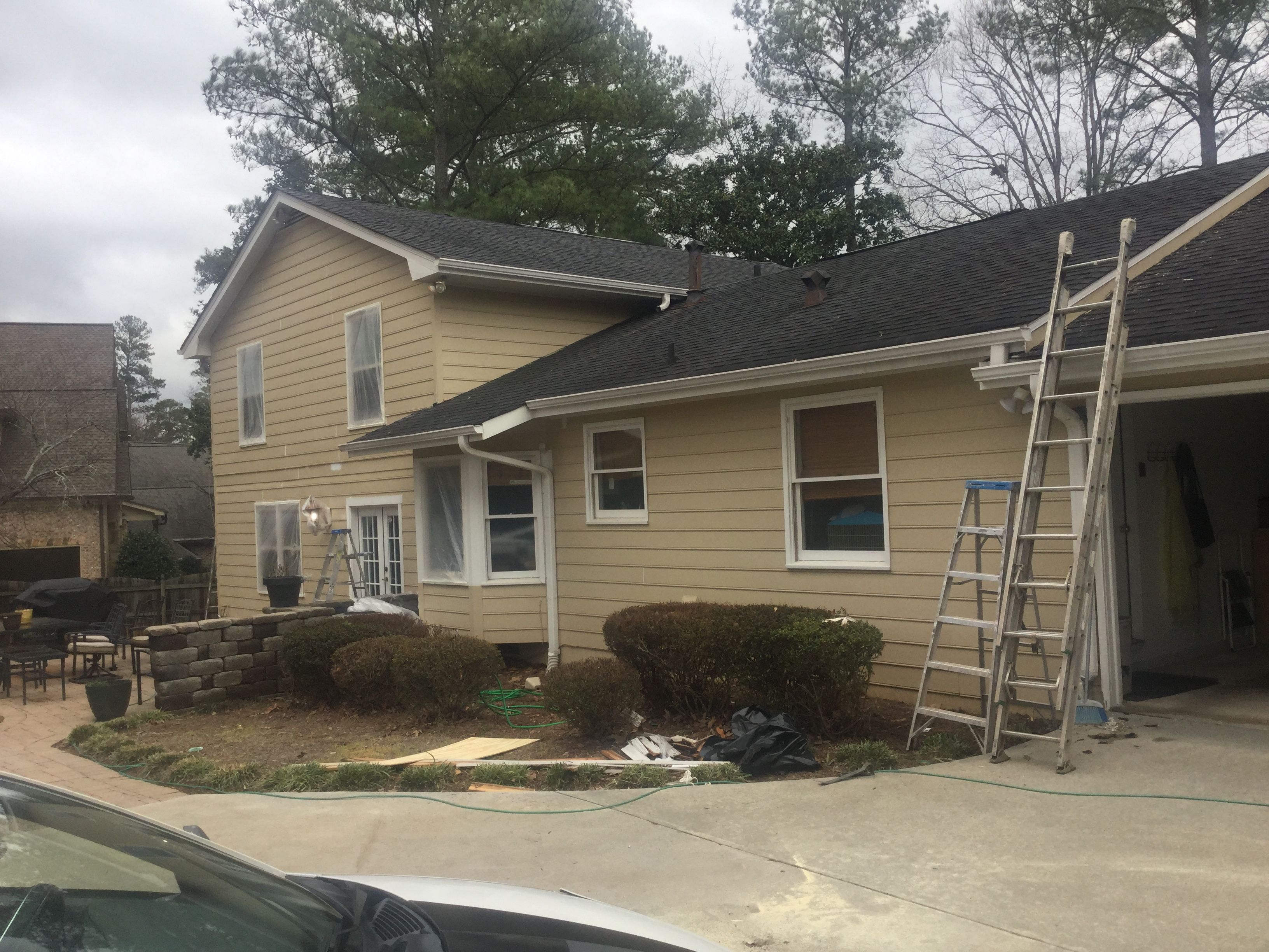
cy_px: 476
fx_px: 1136
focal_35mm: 31
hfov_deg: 58.4
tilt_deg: -2.0
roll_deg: +0.8
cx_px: 634
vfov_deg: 45.4
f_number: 2.4
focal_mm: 3.3
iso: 25
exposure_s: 1/407
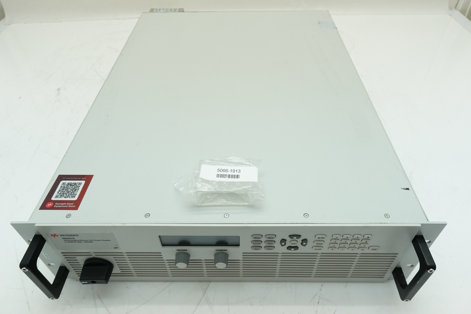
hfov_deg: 73.7
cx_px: 236
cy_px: 157
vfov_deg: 53.1
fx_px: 314
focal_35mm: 24
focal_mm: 9.3
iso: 640
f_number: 3.2
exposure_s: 1/200
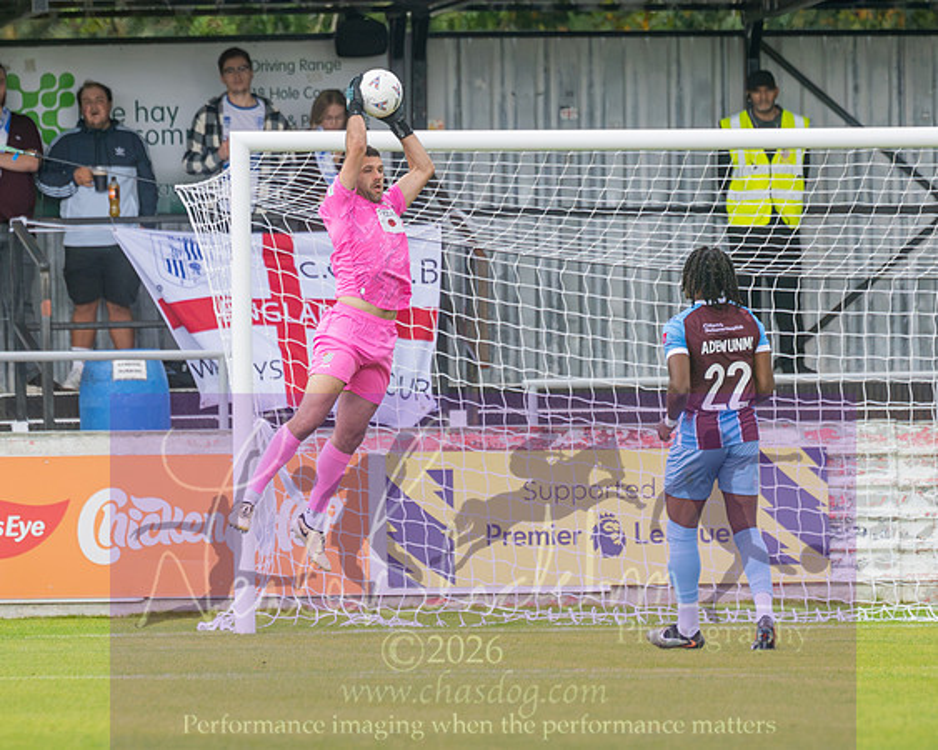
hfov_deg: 2.4
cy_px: 373
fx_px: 22533
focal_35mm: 812
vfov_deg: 1.9
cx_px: 324
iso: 500
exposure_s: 1/1250
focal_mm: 300
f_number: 2.8
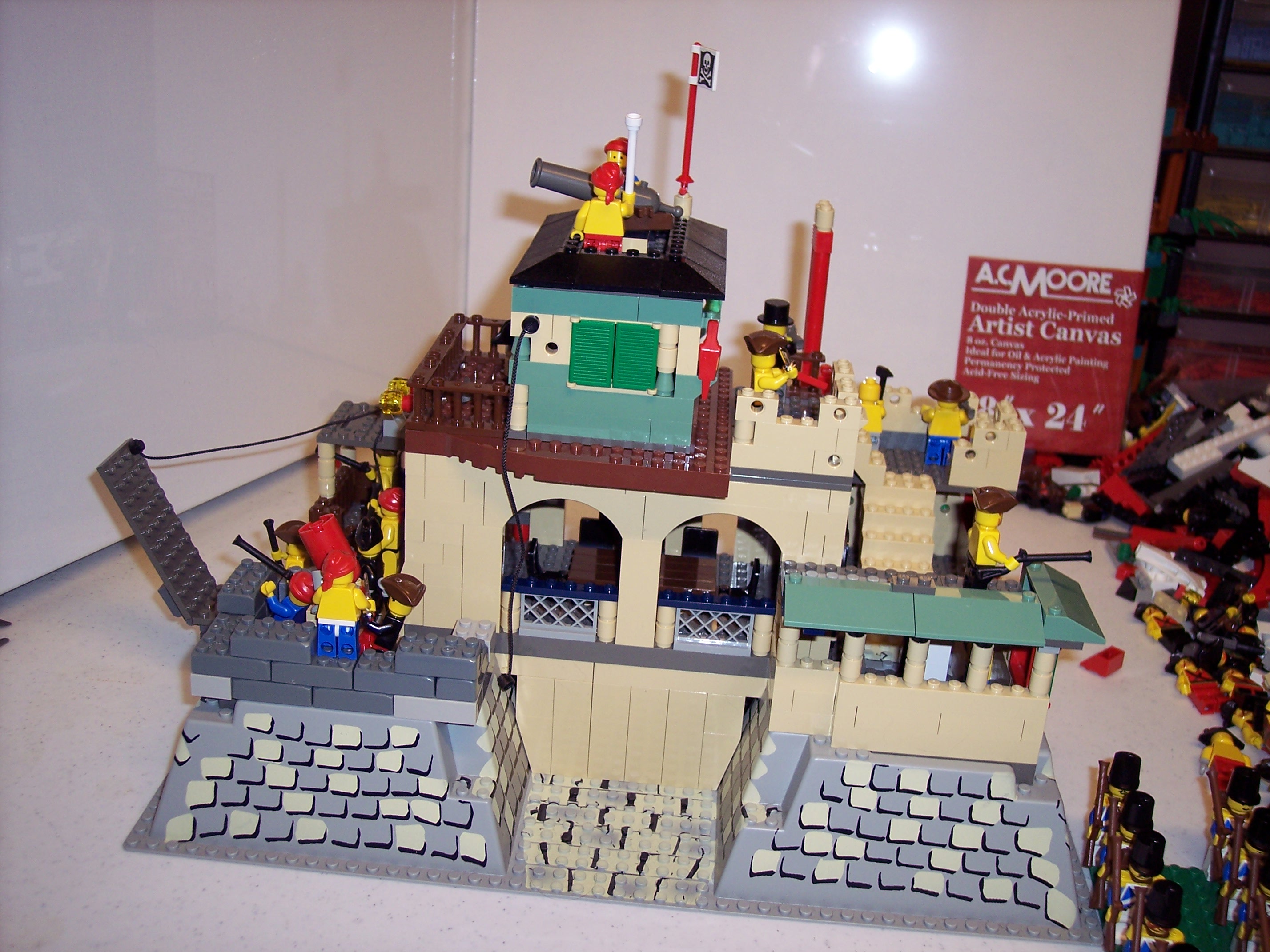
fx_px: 1431
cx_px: 635
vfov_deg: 36.8
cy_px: 476
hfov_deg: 47.9
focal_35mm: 39
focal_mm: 8
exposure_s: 1/60
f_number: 2.8
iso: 100
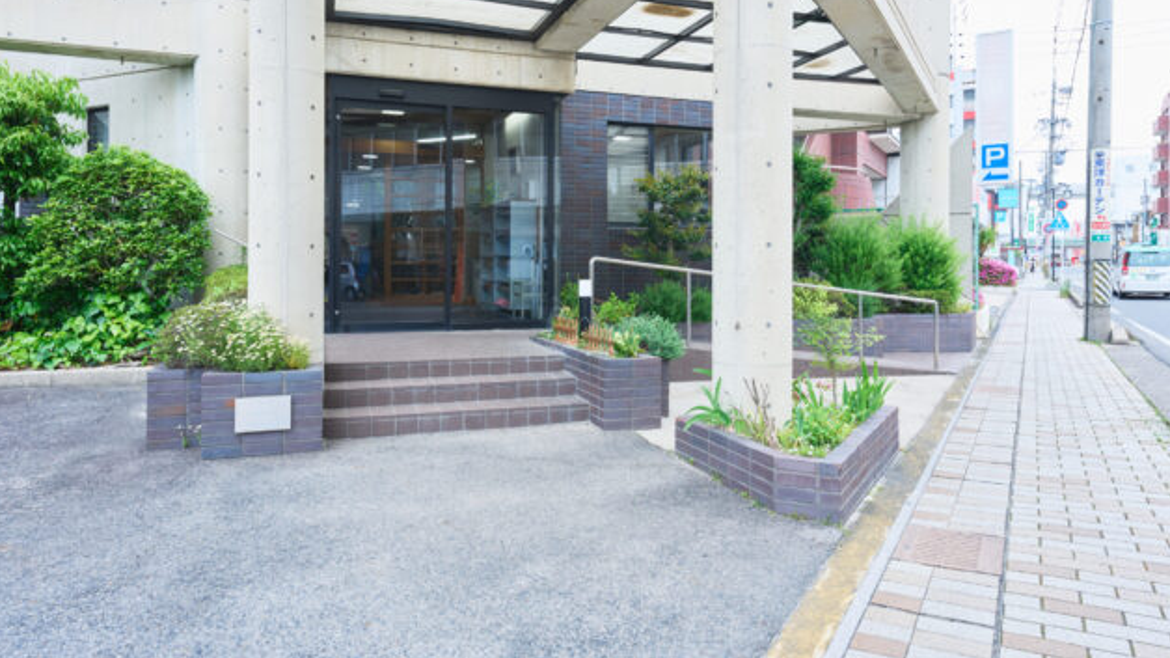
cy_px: 273
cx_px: 598
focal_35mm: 26
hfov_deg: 71.9
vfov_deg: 44.2
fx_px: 806
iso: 500
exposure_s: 1/60
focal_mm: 24
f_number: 10
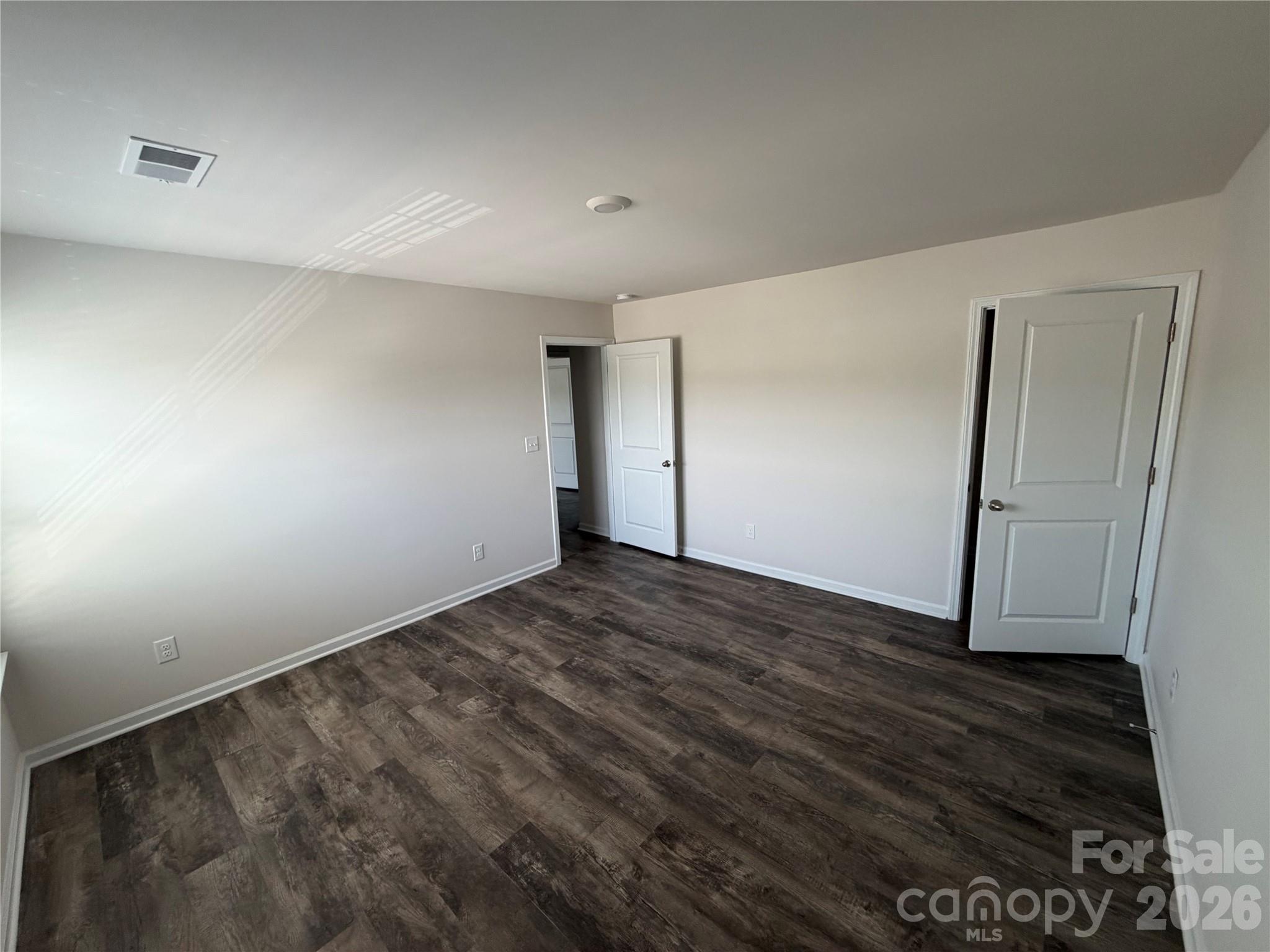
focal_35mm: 14
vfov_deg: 85.7
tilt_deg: -8.7
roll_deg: +2.3
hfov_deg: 102.1
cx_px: 635
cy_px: 476
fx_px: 514
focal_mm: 2.22
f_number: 2.2
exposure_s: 1/121
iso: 200
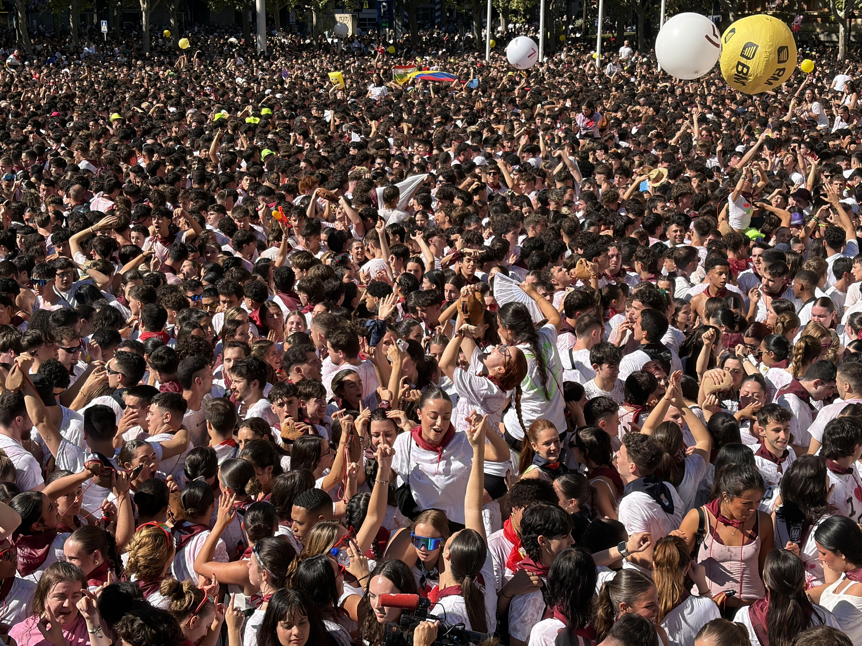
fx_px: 1295
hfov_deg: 36.8
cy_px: 323
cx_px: 431
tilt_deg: -13.3
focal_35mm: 52
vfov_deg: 28.0
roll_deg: -0.3
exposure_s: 1/2141
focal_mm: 5.96
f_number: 1.6
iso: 32
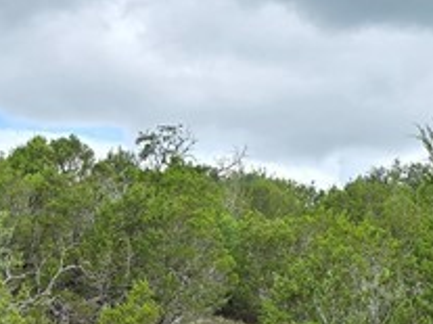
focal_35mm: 114
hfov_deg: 16.9
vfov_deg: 12.5
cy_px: 429
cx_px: 15
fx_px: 1425
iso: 12
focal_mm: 6.3
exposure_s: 1/418
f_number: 1.7
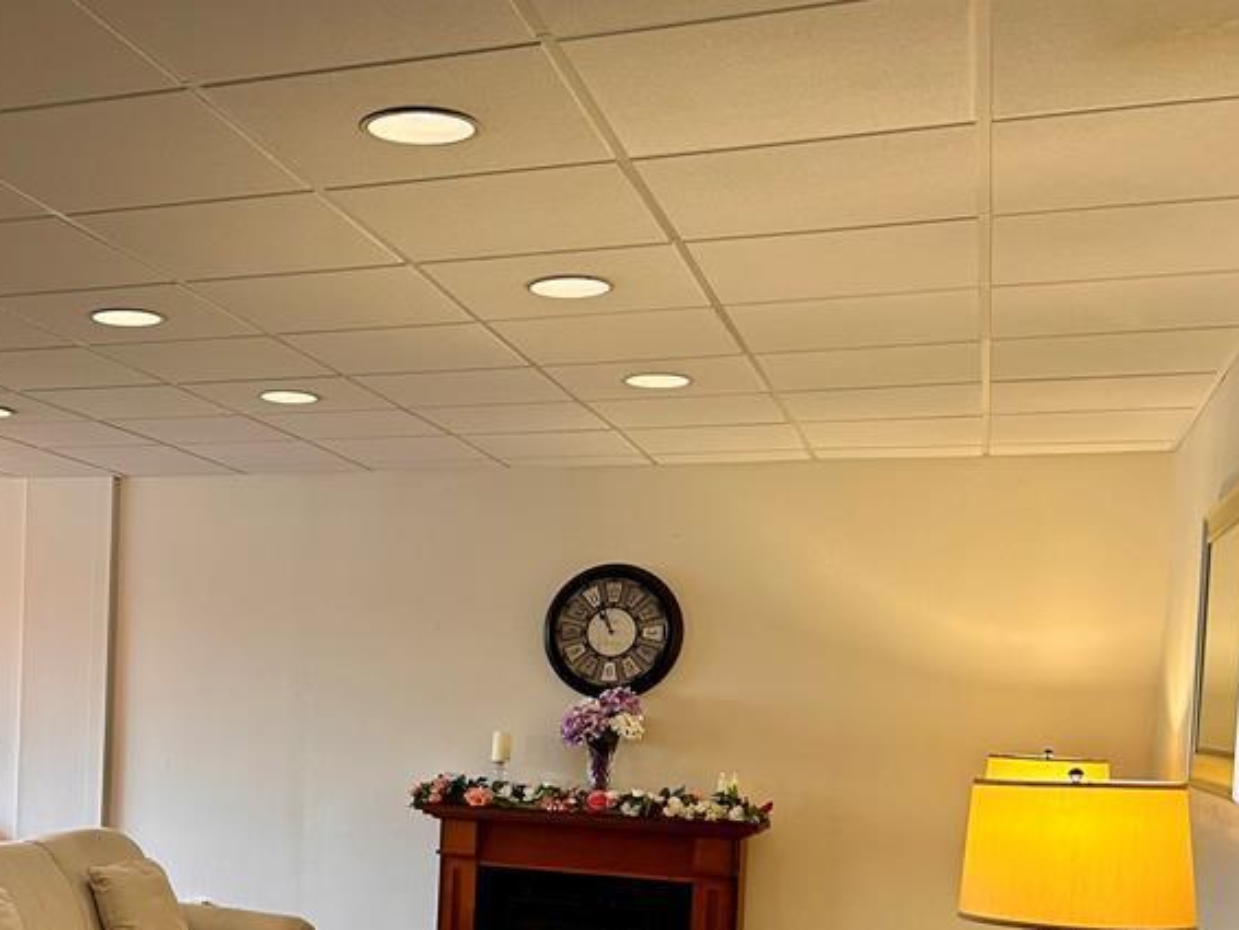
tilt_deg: -2.7
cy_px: 770
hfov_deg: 38.3
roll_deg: -2.7
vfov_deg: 30.0
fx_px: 1683
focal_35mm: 47
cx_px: 177
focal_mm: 5.7
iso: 125
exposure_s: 1/60
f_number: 1.5
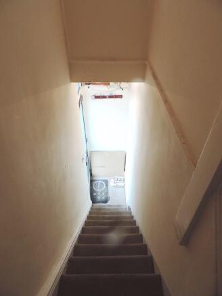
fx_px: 205
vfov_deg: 71.6
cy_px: 148
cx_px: 111
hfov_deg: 56.8
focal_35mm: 24
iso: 220
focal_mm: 4.3
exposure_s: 1/30
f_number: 3
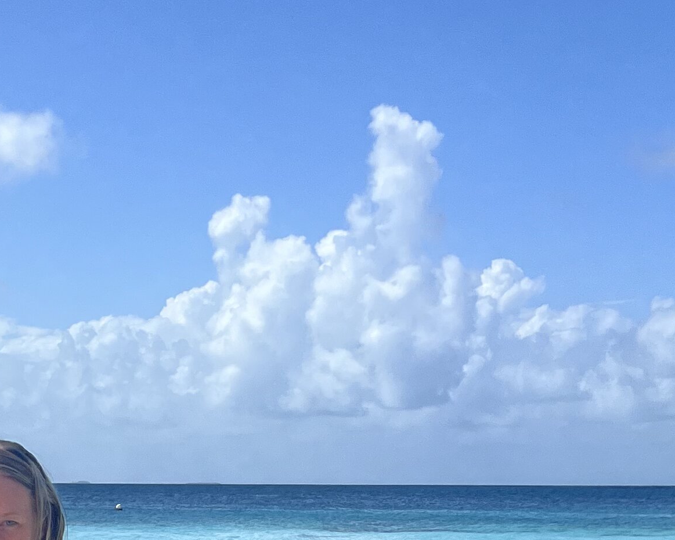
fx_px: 1758
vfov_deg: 14.7
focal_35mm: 88
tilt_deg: -15.0
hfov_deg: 21.3
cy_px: 1039
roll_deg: +0.1
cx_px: 81
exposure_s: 1/6494
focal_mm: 5.1
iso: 50
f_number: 1.6
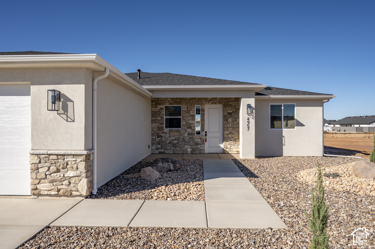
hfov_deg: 77.3
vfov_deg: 56.1
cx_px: 188
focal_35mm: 22
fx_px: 234
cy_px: 124
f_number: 10
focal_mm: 22.5
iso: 320
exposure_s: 1/1000
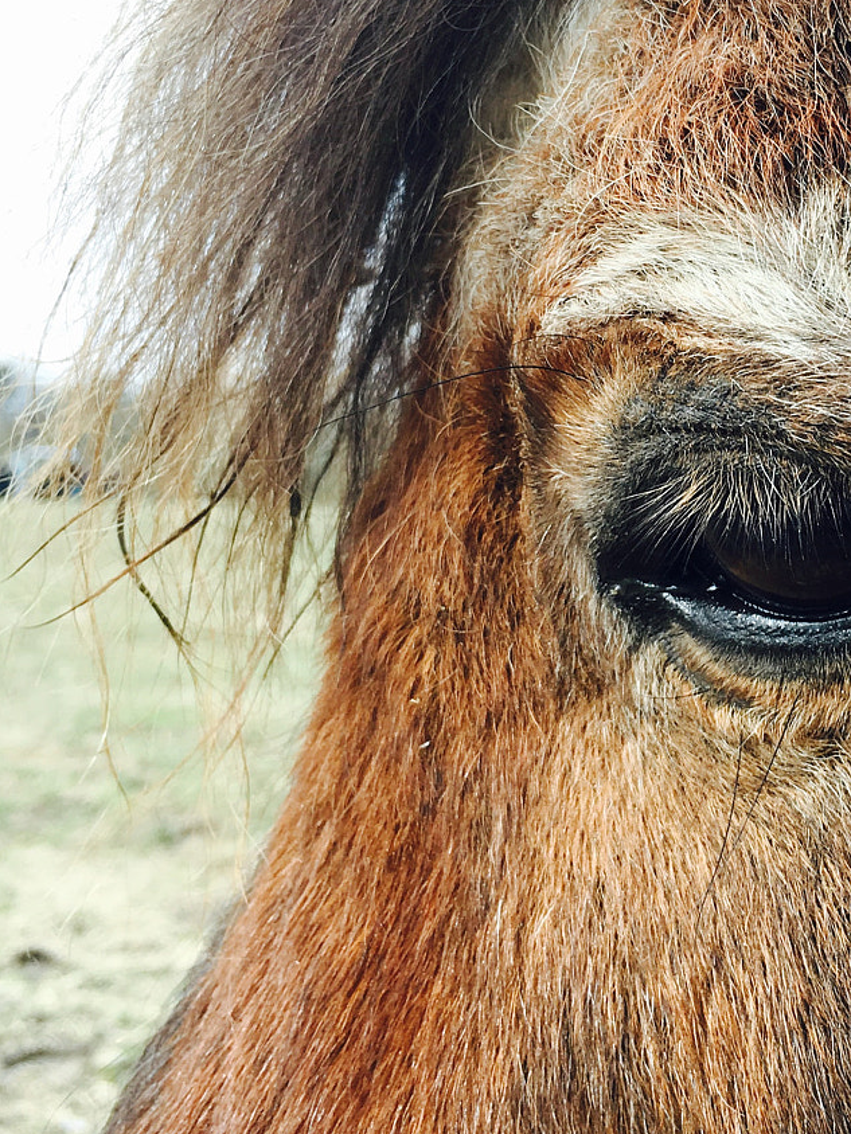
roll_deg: +0.9
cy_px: 410
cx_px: 795
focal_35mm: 55
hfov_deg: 25.6
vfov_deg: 34.7
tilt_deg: +0.8
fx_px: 1803
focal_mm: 4.15
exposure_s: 1/323
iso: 25
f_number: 2.2
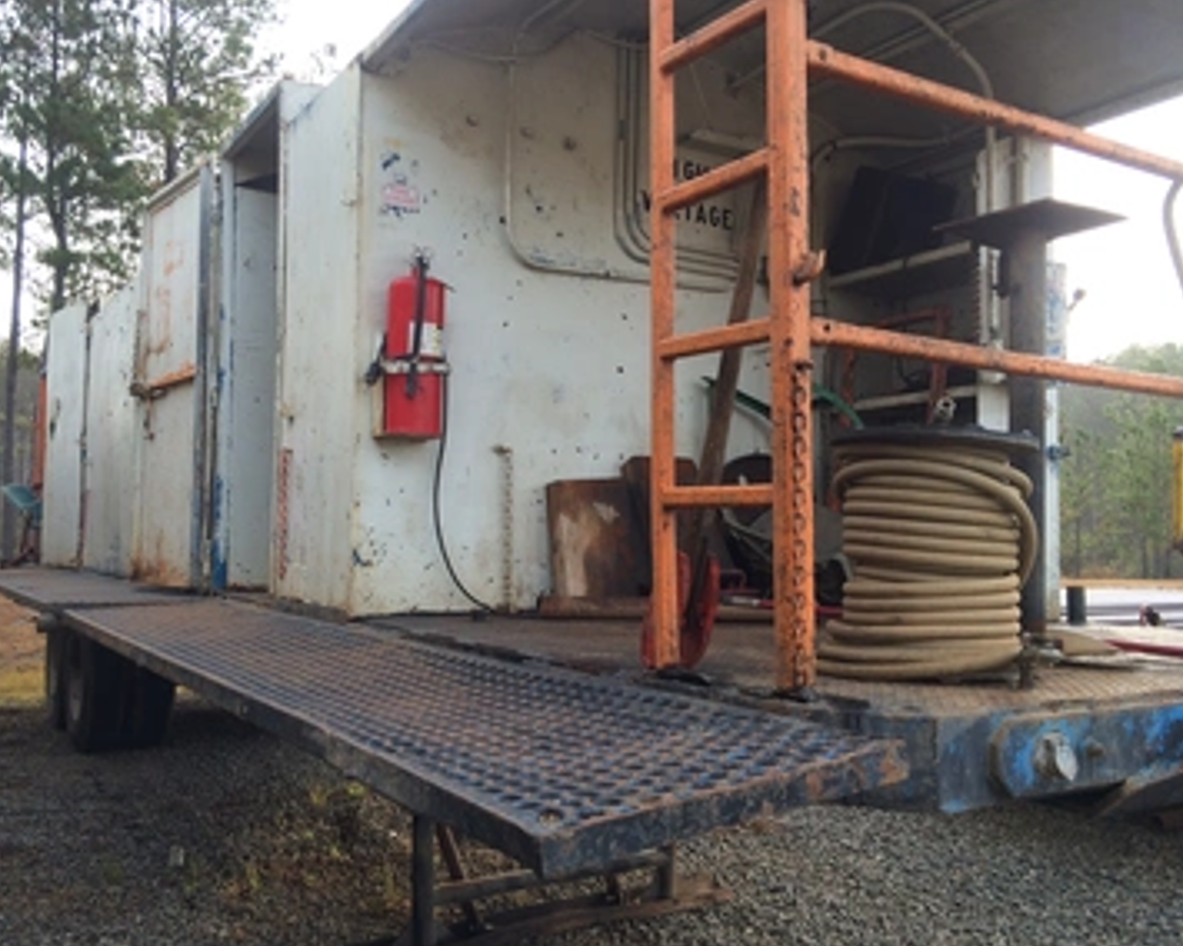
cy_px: 460
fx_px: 1155
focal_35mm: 33
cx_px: 547
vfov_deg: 44.5
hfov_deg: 54.2
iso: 32
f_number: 2.2
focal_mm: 4.12
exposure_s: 1/184
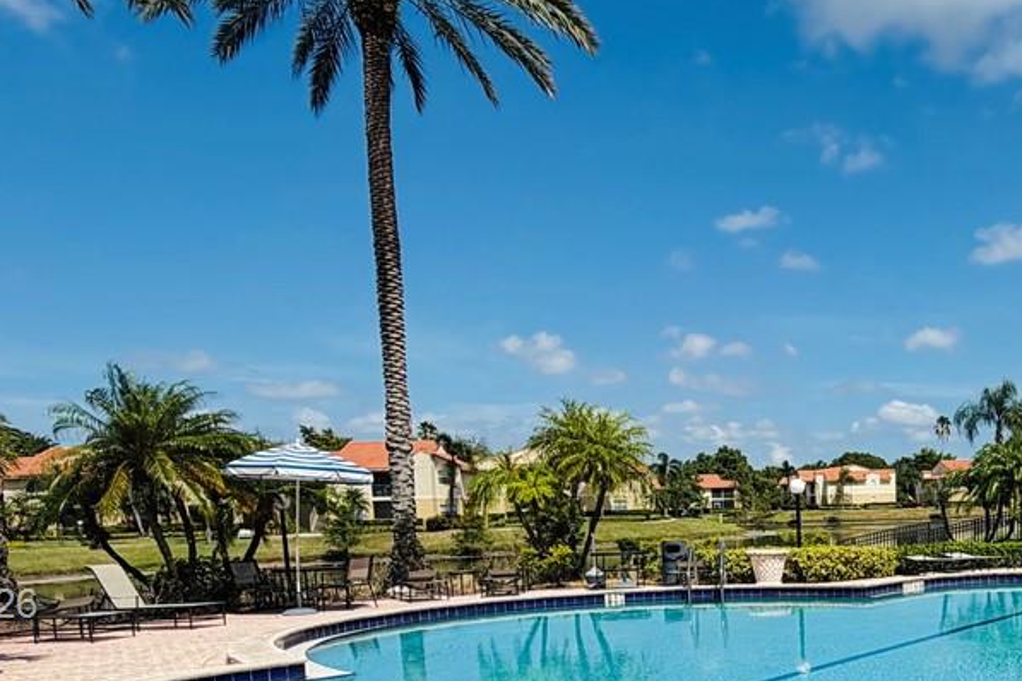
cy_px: 607
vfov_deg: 32.6
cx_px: 875
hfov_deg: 45.9
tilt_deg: -4.2
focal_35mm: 39
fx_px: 1107
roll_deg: +1.4
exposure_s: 1/1745
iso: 20
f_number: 2.2
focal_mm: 2.22
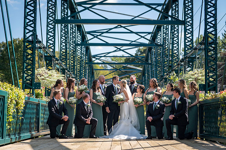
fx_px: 507
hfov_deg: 25.1
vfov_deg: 16.9
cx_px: 113
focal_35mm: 81
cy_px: 75
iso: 400
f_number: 2.8
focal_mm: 80
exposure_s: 1/8000
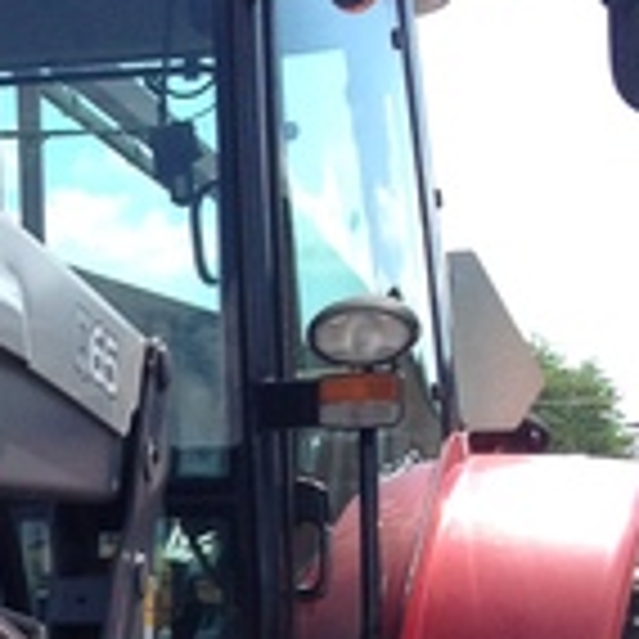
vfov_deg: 9.7
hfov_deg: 9.7
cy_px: 1030
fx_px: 3634
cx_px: -423
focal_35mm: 174
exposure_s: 1/951
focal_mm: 4.28
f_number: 2.4
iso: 50
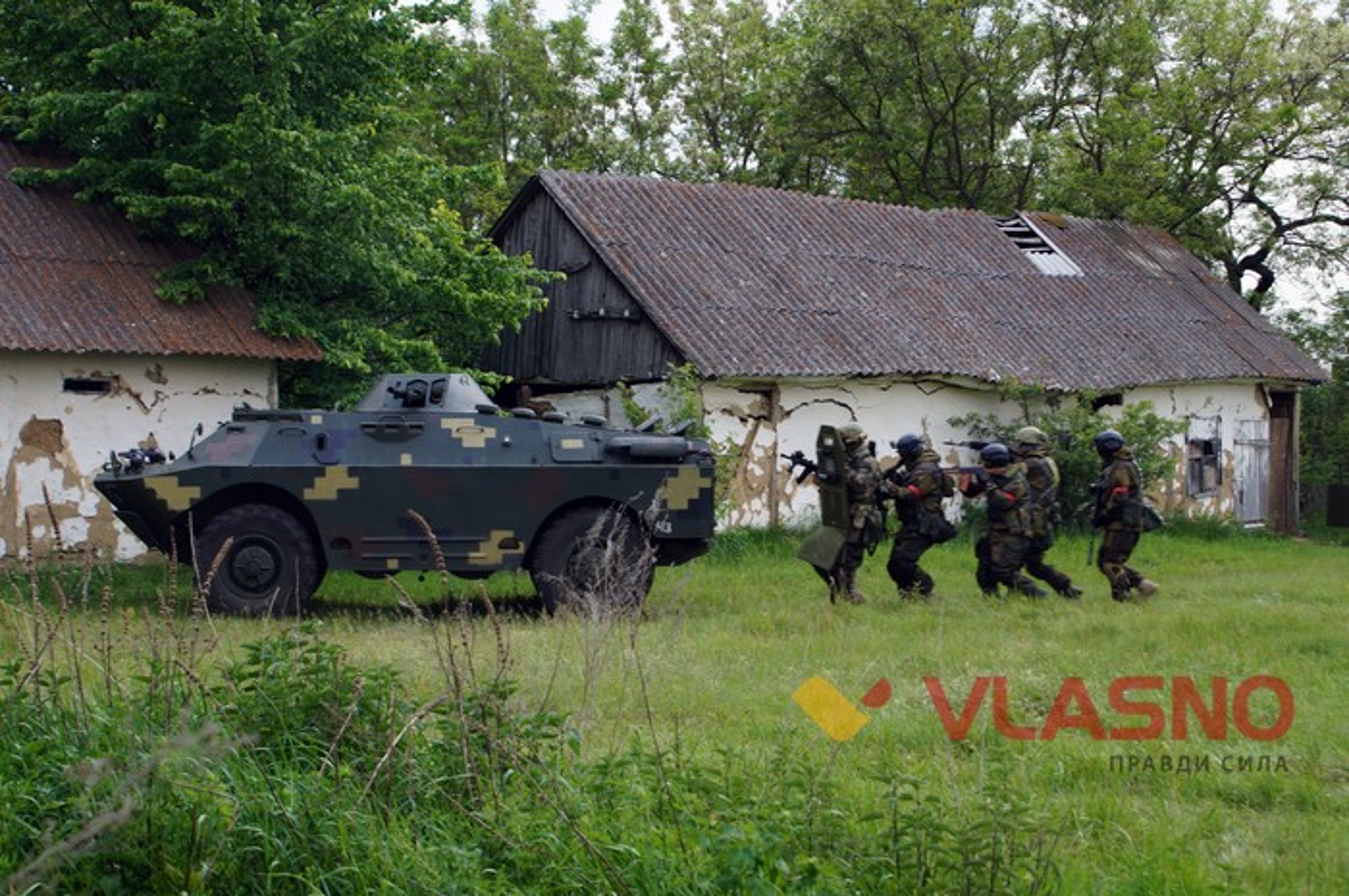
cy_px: 448
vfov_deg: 20.1
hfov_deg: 29.9
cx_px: 674
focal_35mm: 68
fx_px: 2526
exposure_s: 1/100
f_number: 8
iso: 100
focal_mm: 45
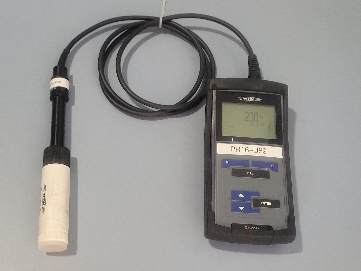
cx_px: 180
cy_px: 136
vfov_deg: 53.1
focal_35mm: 26
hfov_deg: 67.3
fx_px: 271
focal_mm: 5.4
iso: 250
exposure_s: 1/100
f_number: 1.8
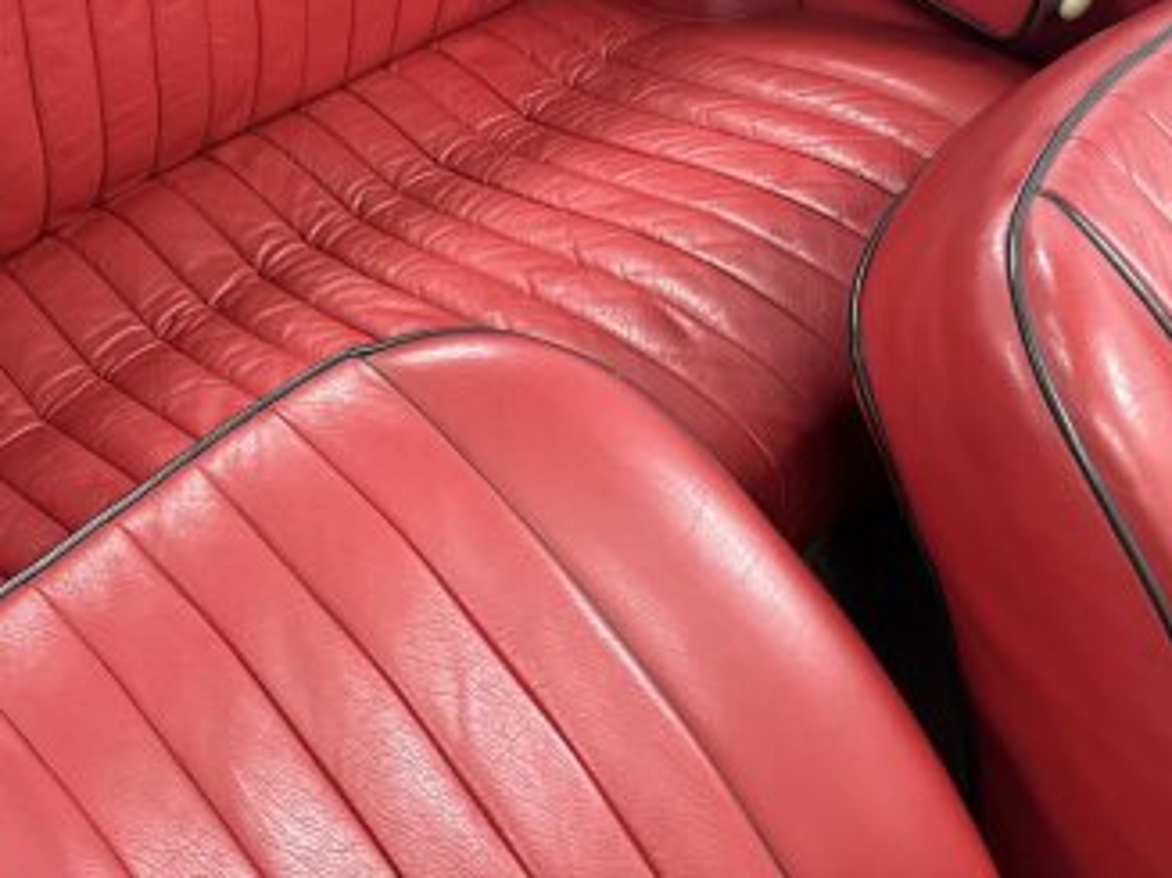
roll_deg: -1.0
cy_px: 22
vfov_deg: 29.1
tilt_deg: -38.9
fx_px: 1591
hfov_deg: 38.0
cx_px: 143
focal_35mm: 47
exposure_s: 1/60
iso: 640
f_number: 1.78
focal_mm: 6.86
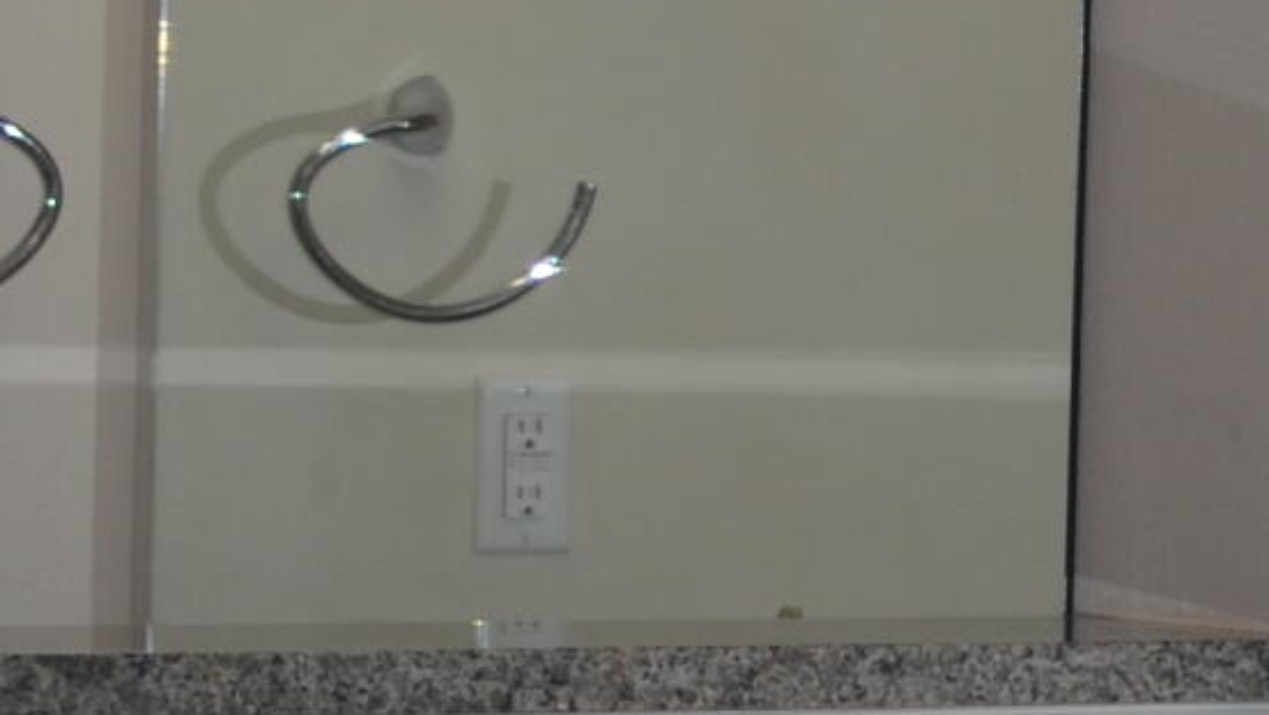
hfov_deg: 8.9
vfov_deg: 5.1
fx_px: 8045
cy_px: 389
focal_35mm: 239
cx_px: 1646
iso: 100
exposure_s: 1/125
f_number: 4.5
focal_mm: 28
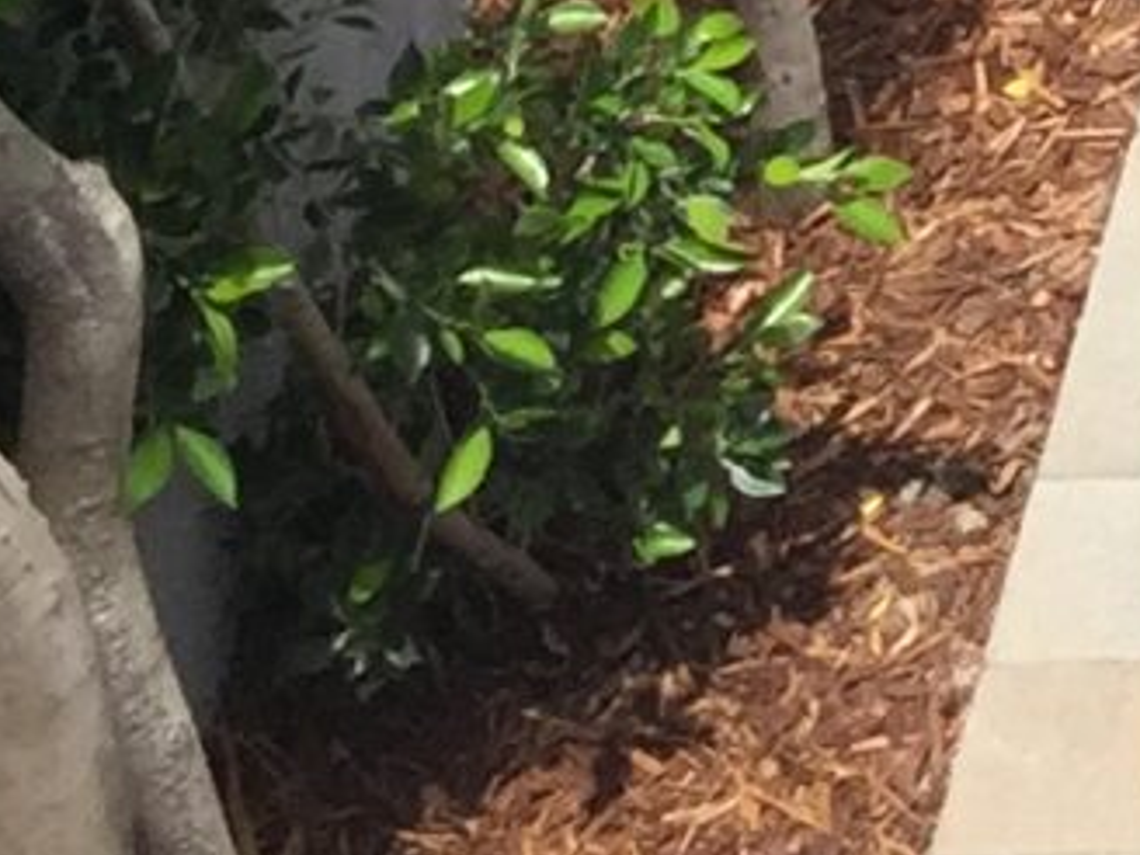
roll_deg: +0.2
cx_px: 3302
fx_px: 7443
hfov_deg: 7.7
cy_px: -2287
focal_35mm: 226
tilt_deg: -33.4
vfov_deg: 5.8
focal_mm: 4.15
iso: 32
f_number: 2.2
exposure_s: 1/1364
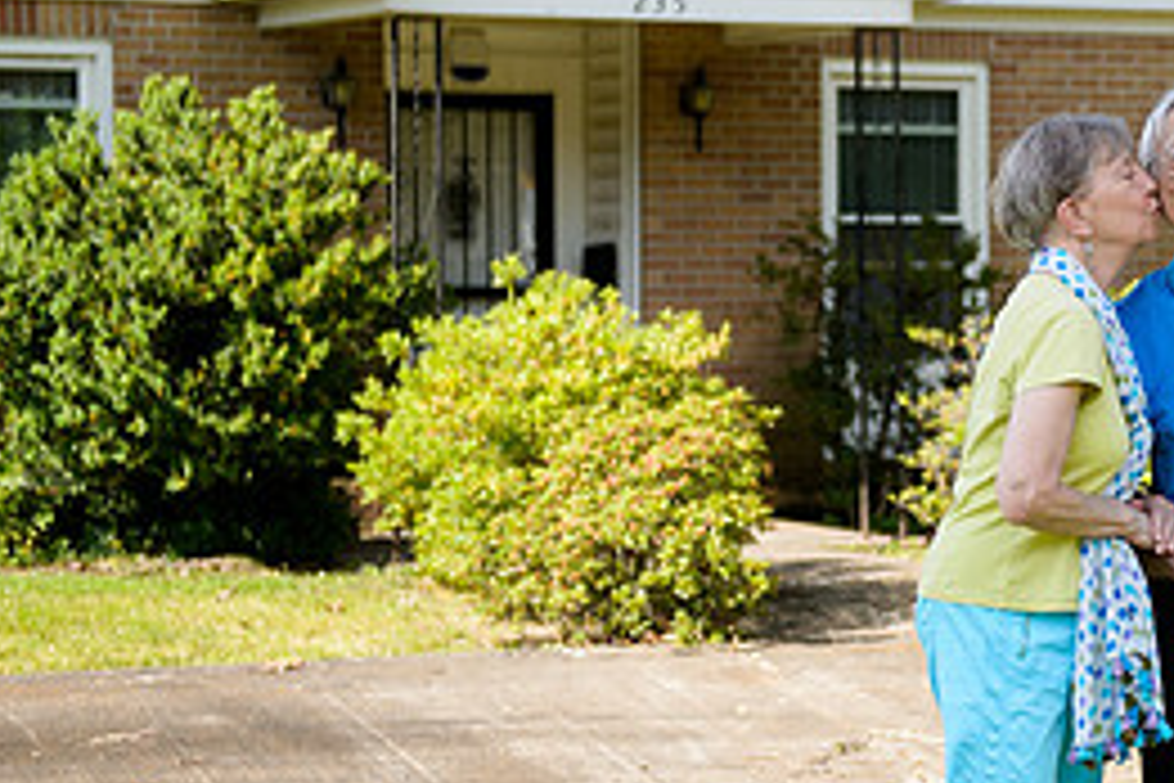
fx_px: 3880
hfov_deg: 16.9
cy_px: 386
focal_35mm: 119
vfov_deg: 11.5
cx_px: 1081
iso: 400
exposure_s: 1/2500
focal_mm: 50
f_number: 2.8
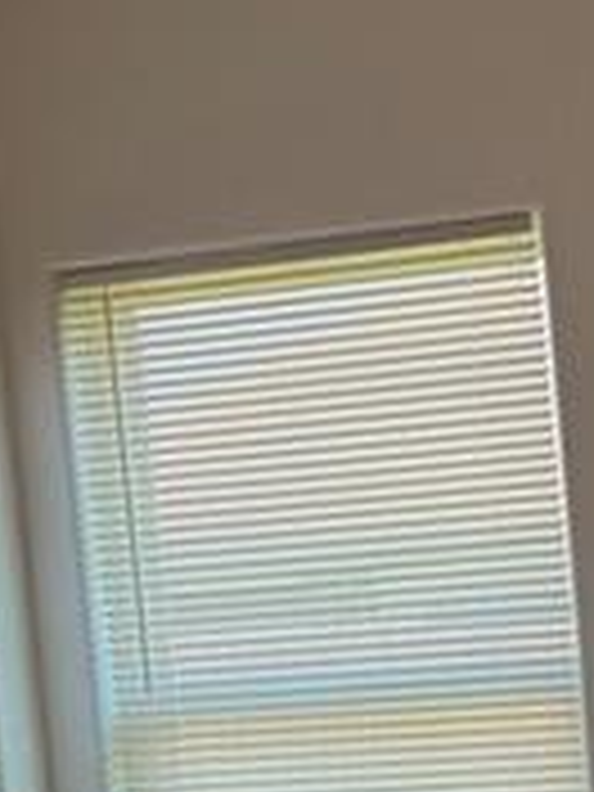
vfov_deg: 18.1
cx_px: 904
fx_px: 2402
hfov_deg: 13.3
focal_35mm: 105
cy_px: 860
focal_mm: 6.76
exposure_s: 1/194
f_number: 1.78
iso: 80
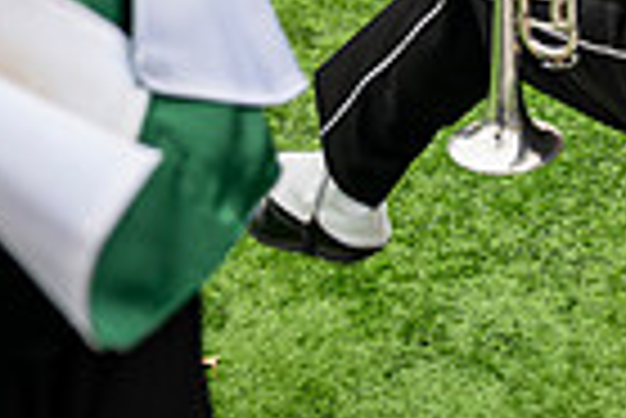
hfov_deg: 19.6
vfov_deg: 12.3
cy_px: -398
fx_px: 1741
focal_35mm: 100
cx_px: 667
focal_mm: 24
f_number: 2.8
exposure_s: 1/500
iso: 160
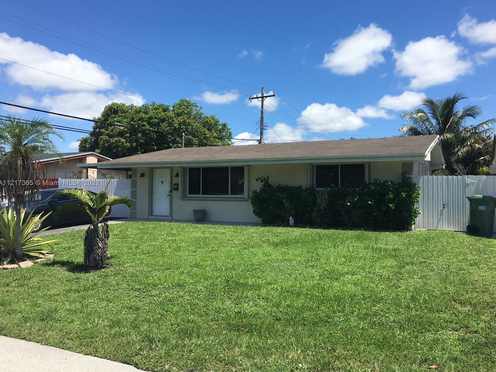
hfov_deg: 60.0
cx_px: 253
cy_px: 183
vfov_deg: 46.8
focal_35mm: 30
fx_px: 430
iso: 25
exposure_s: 1/1709
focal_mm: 4.15
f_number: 2.2
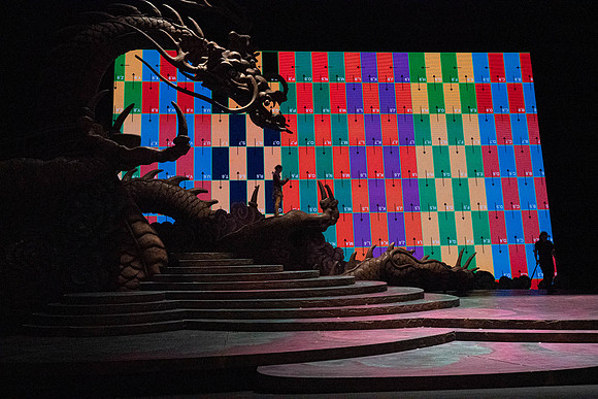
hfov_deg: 51.9
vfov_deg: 36.0
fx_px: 615
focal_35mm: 37
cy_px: 200
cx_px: 299
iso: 25600
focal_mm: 37
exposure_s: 1/400
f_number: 9
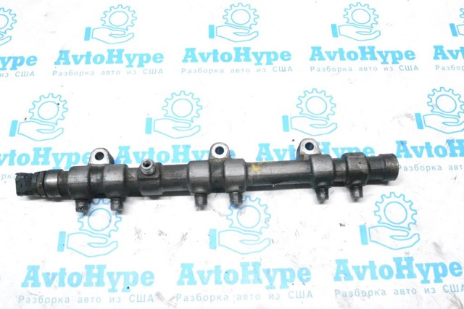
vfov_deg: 39.9
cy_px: 154
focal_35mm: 33
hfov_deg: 57.2
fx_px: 425
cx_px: 232
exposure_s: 1/160
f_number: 9
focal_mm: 22
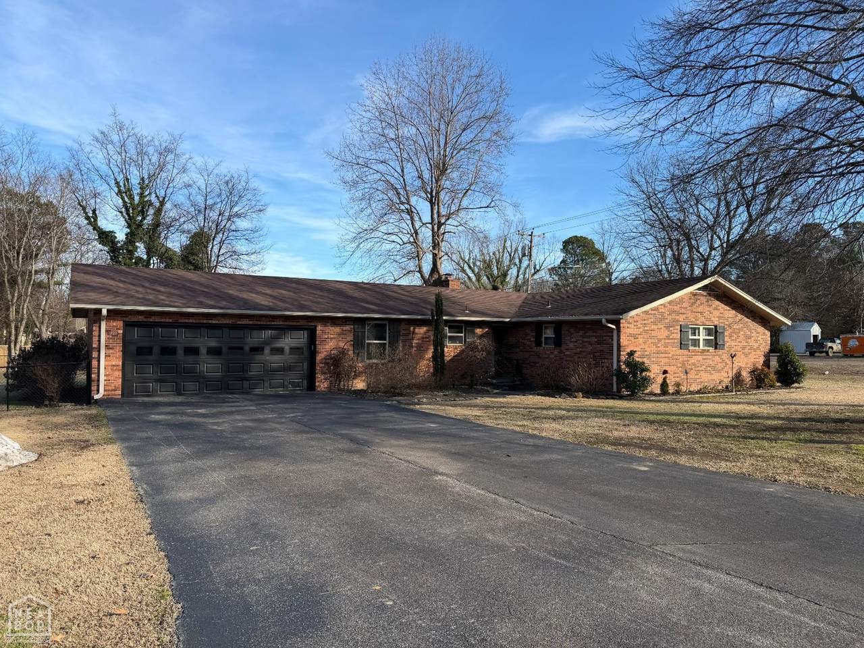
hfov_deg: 71.6
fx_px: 599
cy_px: 324
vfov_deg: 56.8
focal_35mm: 24
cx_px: 432
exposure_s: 1/2299
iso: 80
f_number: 1.78
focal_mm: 6.76
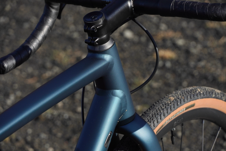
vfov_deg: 6.8
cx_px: 113
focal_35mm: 202
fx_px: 1271
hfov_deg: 10.2
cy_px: 76
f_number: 8
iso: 250
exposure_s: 1/1250
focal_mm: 135
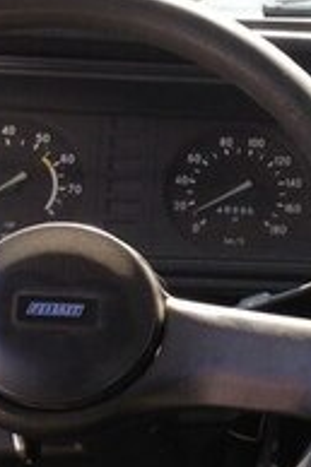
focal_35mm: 117
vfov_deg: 17.5
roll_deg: -3.0
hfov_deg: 10.6
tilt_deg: -19.4
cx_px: 646
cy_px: 317
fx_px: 1519
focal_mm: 4.12
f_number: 2.4
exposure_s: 1/157
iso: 50
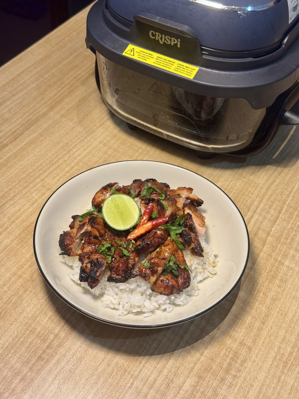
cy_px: 200
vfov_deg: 39.7
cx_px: 150
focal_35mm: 48
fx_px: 553
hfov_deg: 30.3
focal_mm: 6.76
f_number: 1.78
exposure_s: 1/50
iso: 80
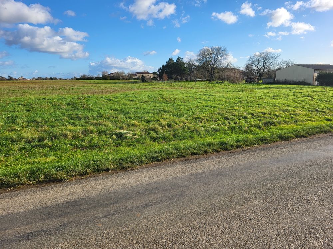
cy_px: 124
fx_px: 250
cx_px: 166
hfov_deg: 67.3
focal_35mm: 26
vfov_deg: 53.1
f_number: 1.8
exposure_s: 1/1785
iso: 40
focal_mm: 5.4
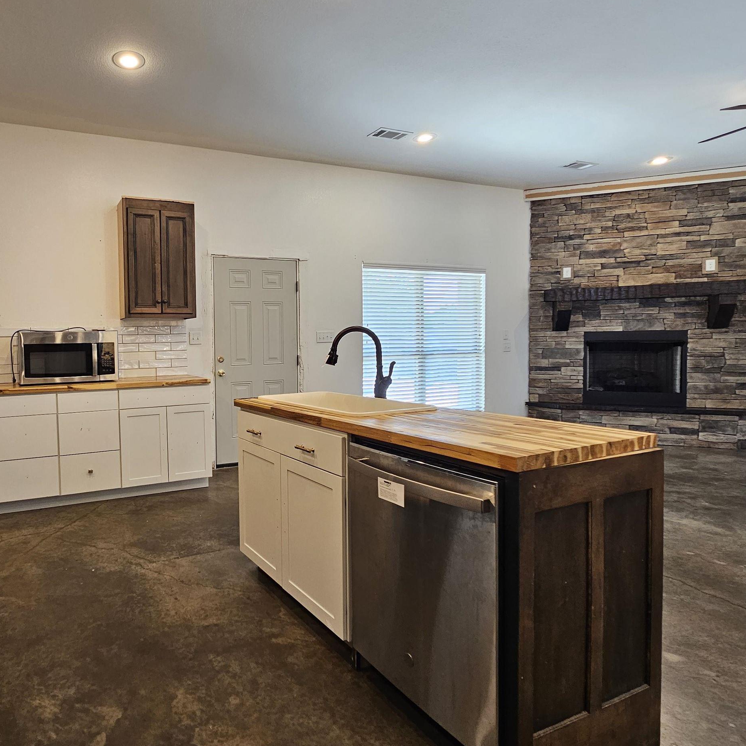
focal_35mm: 19
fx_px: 463
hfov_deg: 73.9
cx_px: 217
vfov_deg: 77.7
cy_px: 360
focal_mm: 2.2
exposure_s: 1/60
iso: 160
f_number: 2.2
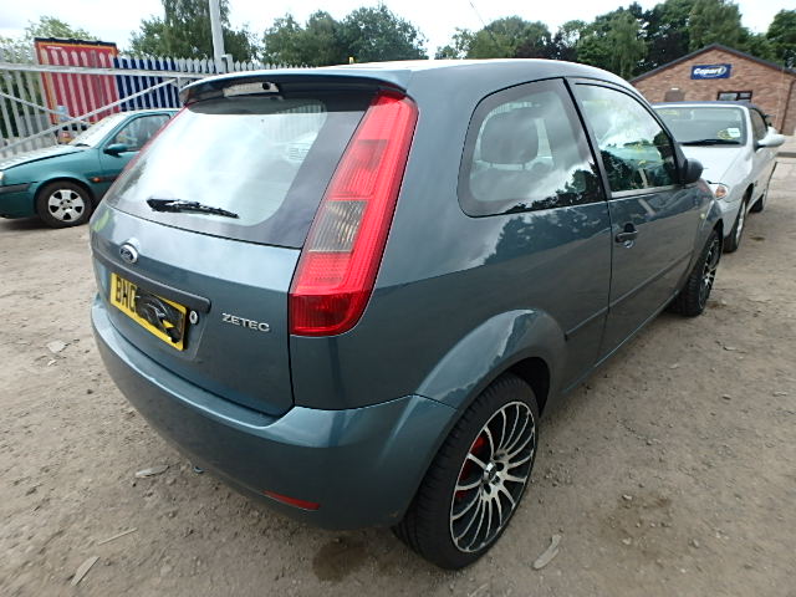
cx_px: 398
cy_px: 298
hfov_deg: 79.0
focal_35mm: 21
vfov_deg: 63.4
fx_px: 483
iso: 125
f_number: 3.5
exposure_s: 1/320
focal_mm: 3.7
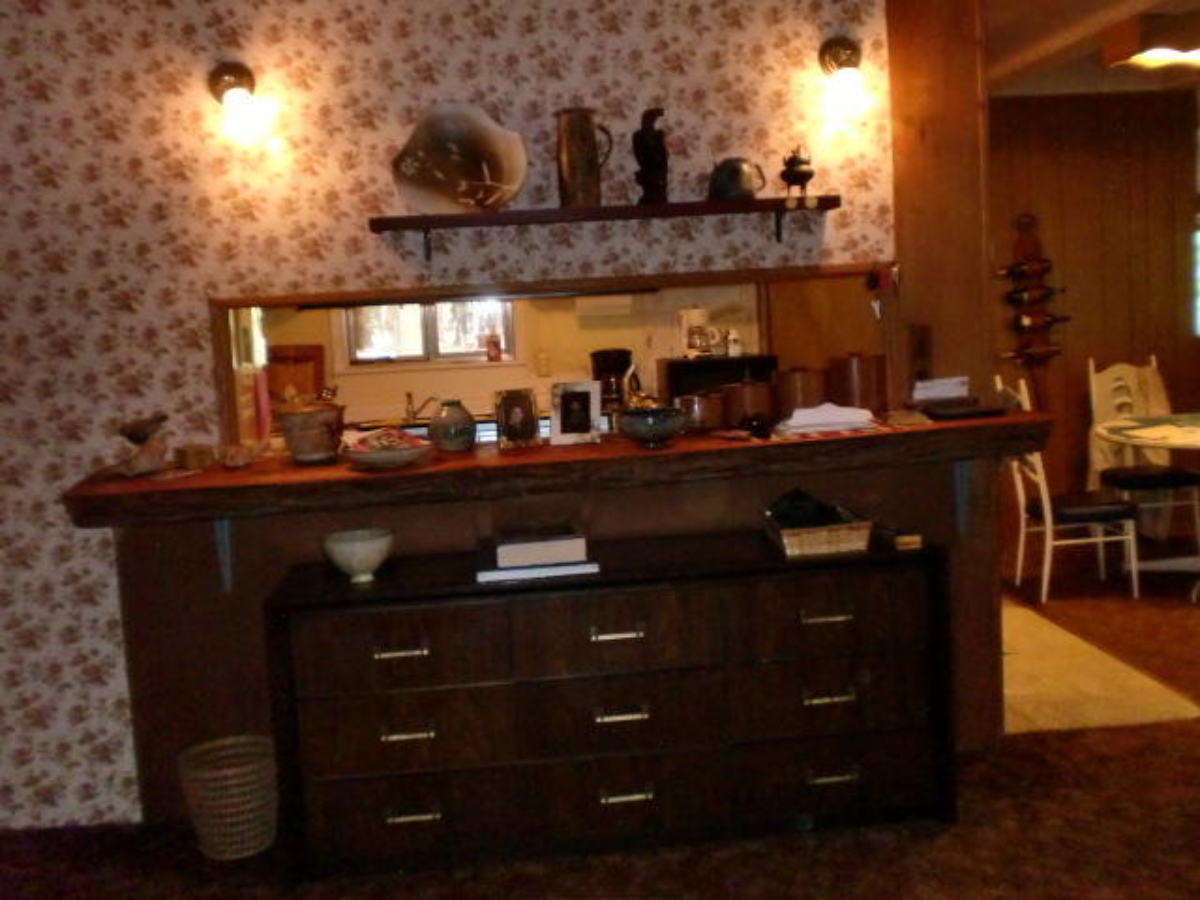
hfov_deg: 52.6
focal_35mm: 35
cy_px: 450
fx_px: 1213
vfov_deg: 40.7
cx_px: 600
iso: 400
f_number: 3.1
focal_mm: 6.3
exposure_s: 1/40
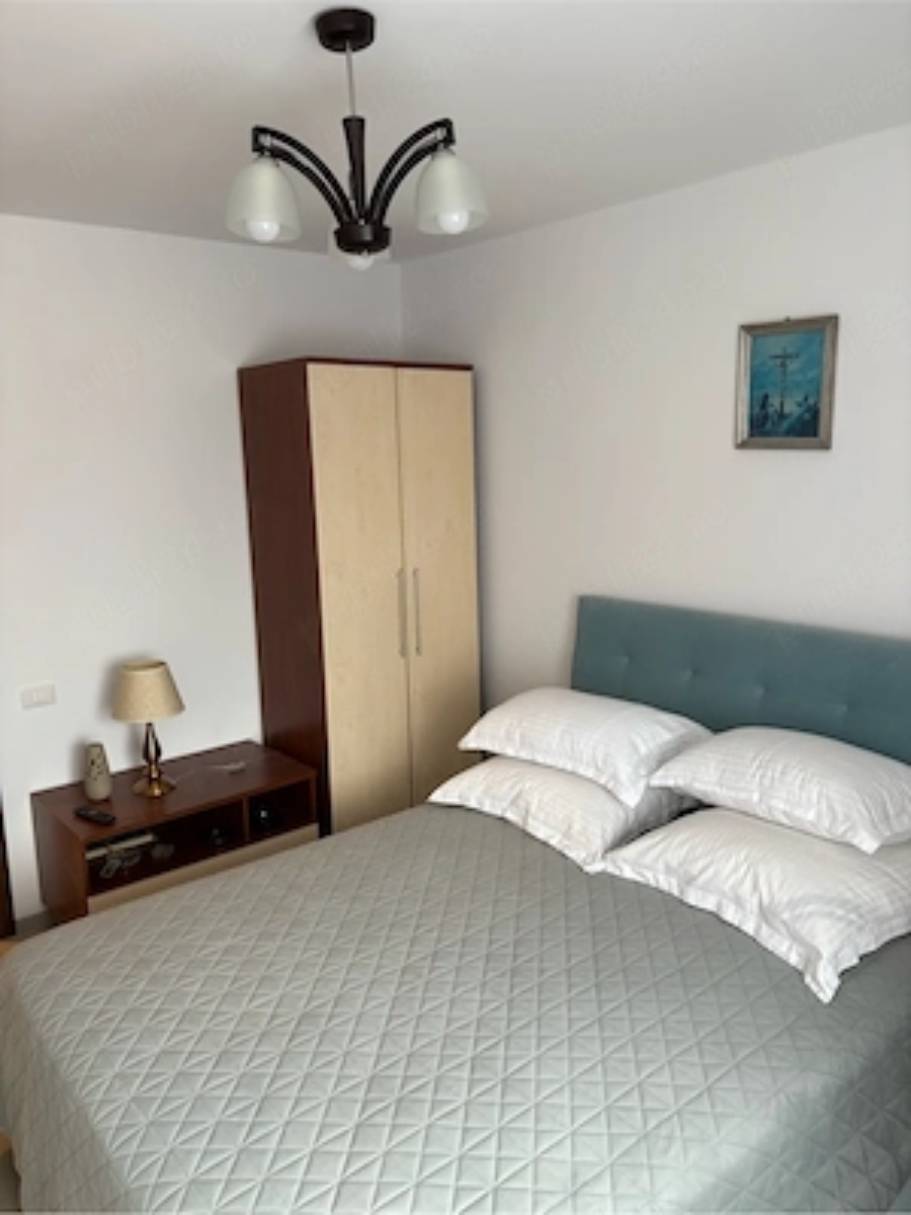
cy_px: 608
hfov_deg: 53.1
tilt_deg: -11.0
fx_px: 912
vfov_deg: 67.3
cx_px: 456
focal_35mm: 26
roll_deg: +1.4
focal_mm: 5.96
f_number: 1.6
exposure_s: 1/50
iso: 160
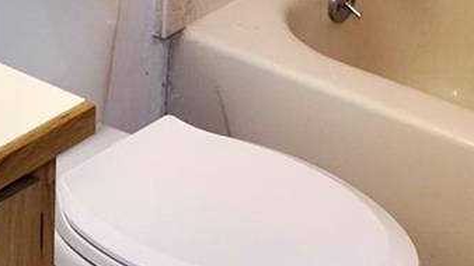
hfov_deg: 18.0
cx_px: 161
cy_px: -129
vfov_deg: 9.9
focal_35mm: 119
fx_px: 1495
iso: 640
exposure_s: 1/30
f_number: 3.5
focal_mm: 16
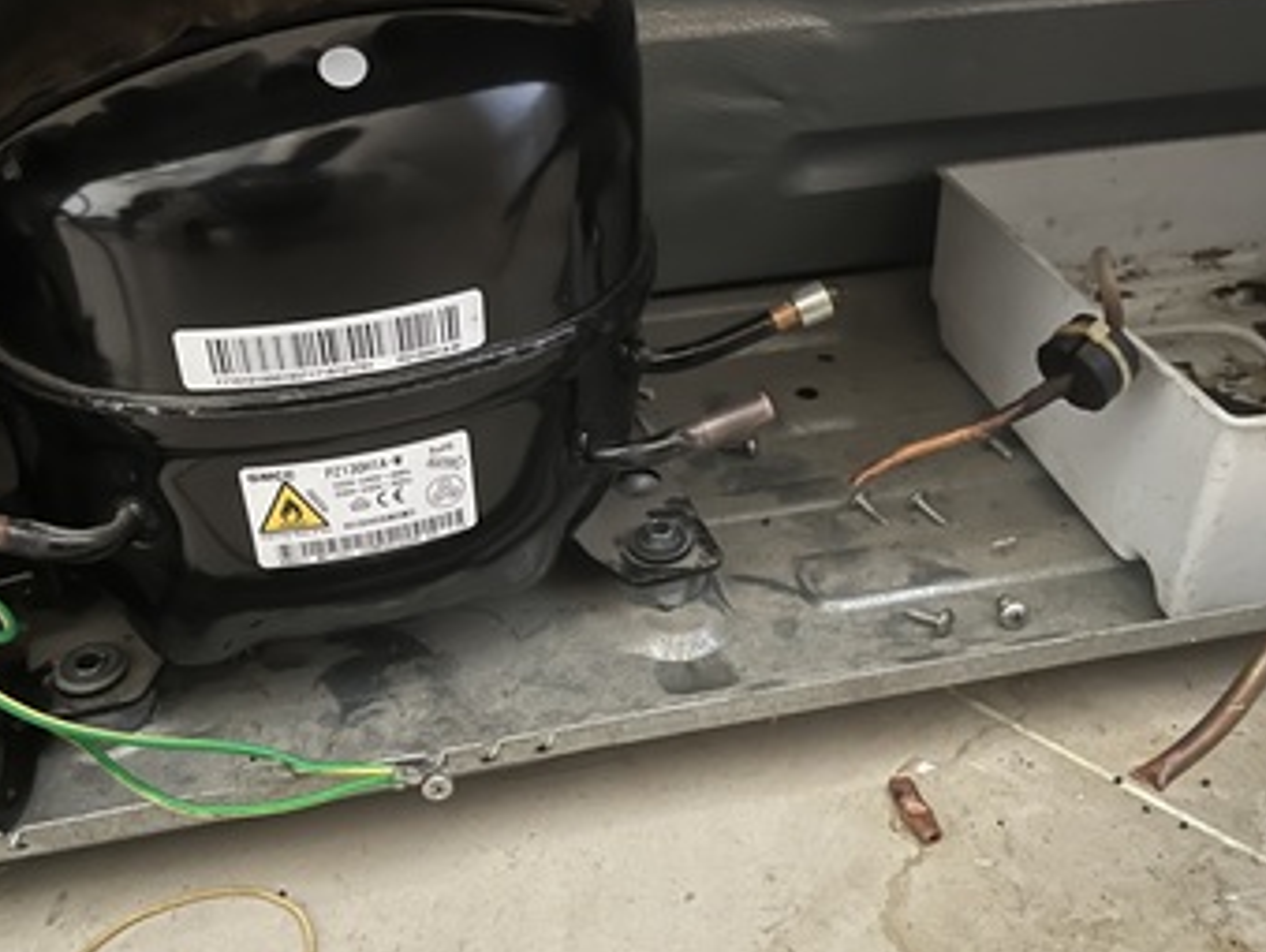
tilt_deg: -35.9
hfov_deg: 52.6
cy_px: 469
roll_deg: +1.2
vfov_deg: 40.8
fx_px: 1281
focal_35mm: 35
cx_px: 626
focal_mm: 5.1
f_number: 1.6
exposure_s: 1/17
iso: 800
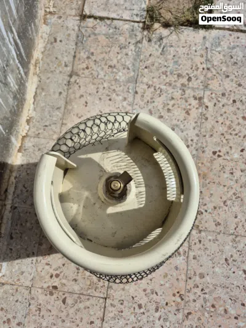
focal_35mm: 23
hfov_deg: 58.9
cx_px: 123
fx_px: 218
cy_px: 164
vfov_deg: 73.9
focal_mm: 5.4
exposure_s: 1/2784
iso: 25
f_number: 1.8
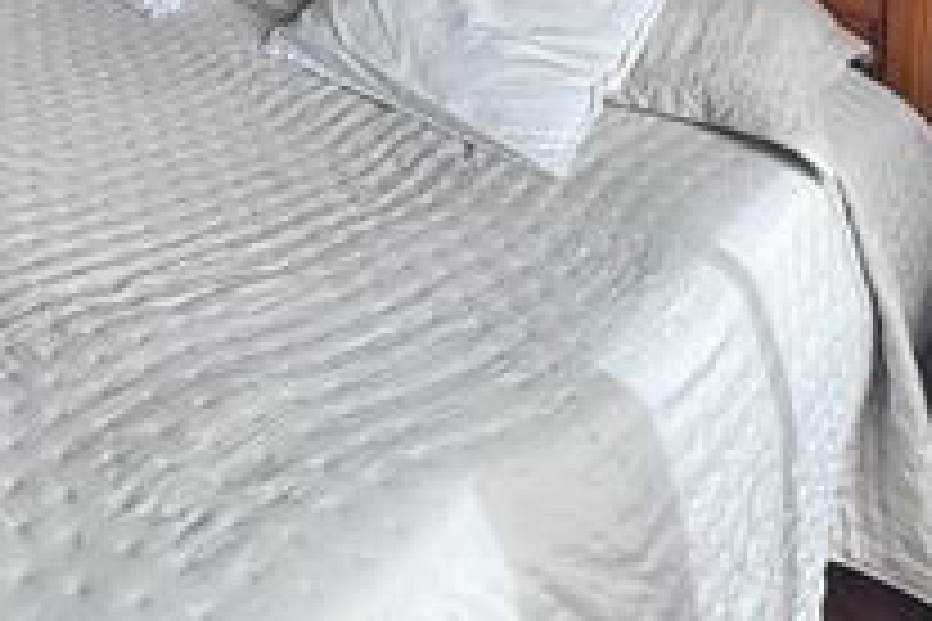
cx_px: -119
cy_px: -441
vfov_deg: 21.2
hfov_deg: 35.2
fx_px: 1217
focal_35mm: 47
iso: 40
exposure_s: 1/108
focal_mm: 2.22
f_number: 2.2
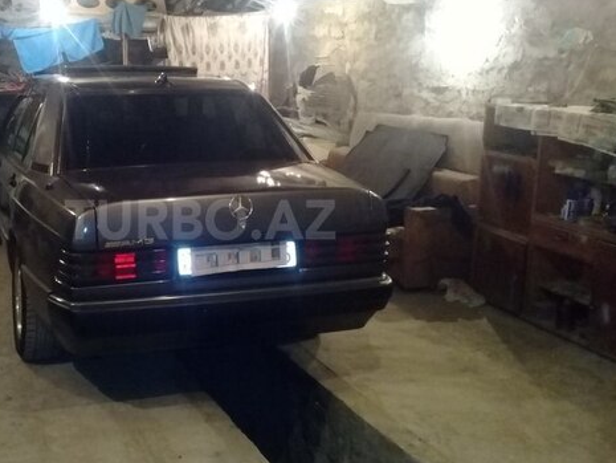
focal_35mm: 44
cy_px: 220
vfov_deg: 32.9
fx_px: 783
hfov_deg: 42.3
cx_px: 200
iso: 400
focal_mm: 3.3
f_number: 2.2
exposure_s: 1/33
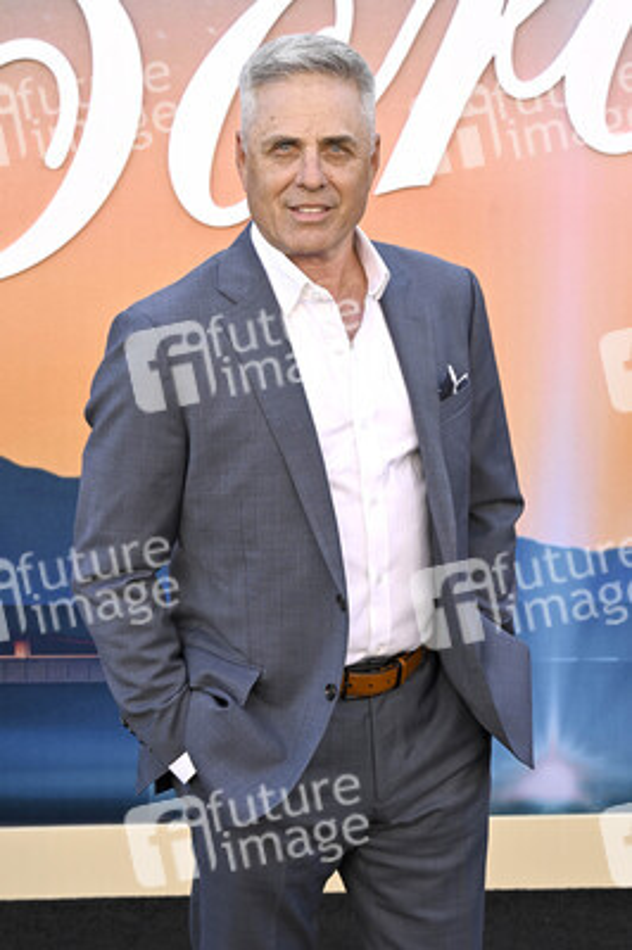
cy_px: 475
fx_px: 1873
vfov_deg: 28.5
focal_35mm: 71
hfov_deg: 19.2
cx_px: 316
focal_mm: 71
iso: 500
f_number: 7.1
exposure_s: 1/320
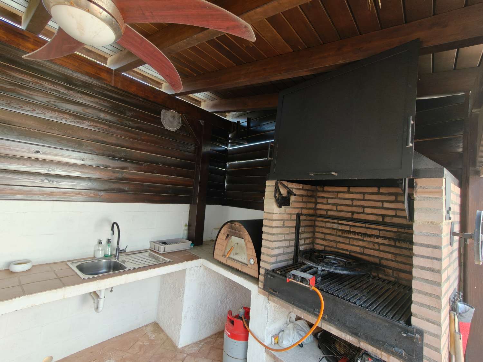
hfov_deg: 94.5
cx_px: 242
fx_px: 223
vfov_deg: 78.1
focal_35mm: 16
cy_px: 181
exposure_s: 1/100
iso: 64
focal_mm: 2.31
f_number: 2
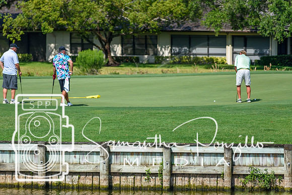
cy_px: 98
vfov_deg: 5.2
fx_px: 2130
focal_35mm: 262
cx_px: 146
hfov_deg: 7.8
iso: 280
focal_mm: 175
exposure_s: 1/2000
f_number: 5.6
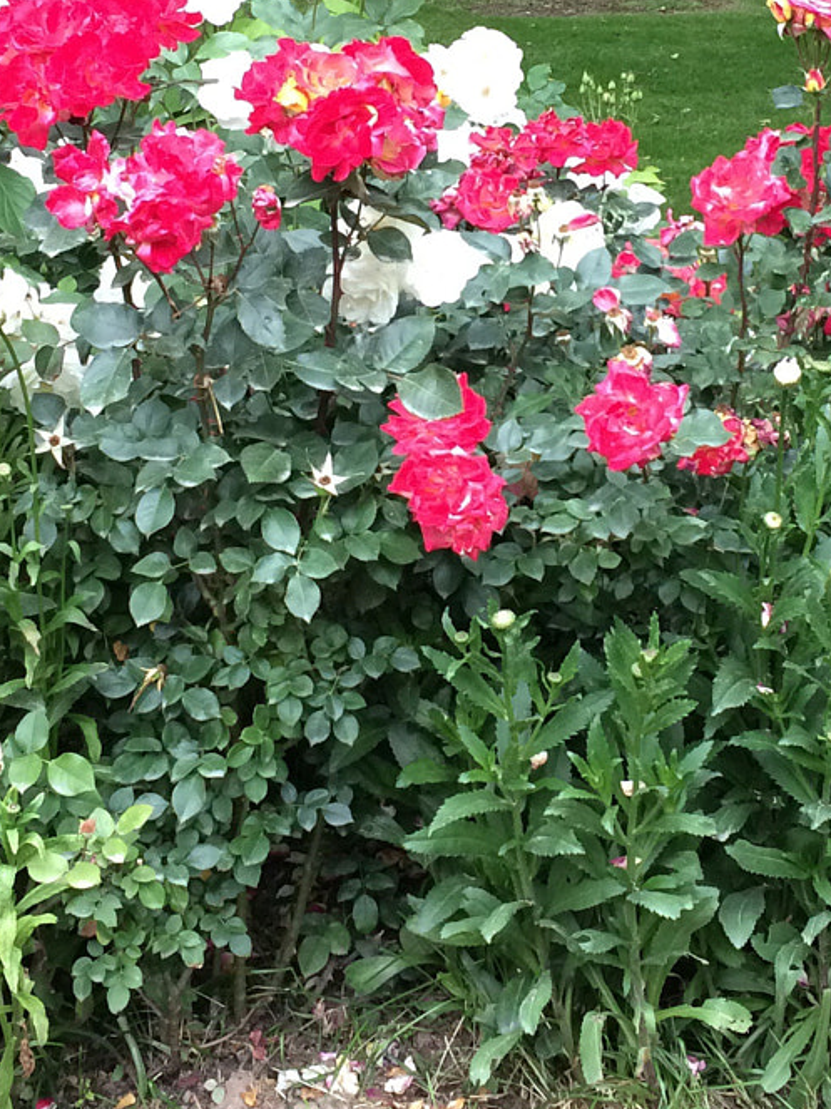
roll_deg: +0.4
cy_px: 273
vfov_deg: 27.4
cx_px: 552
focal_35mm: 70
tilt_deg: -9.9
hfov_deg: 20.9
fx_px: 2241
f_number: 2.2
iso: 160
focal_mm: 4.15
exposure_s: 1/500
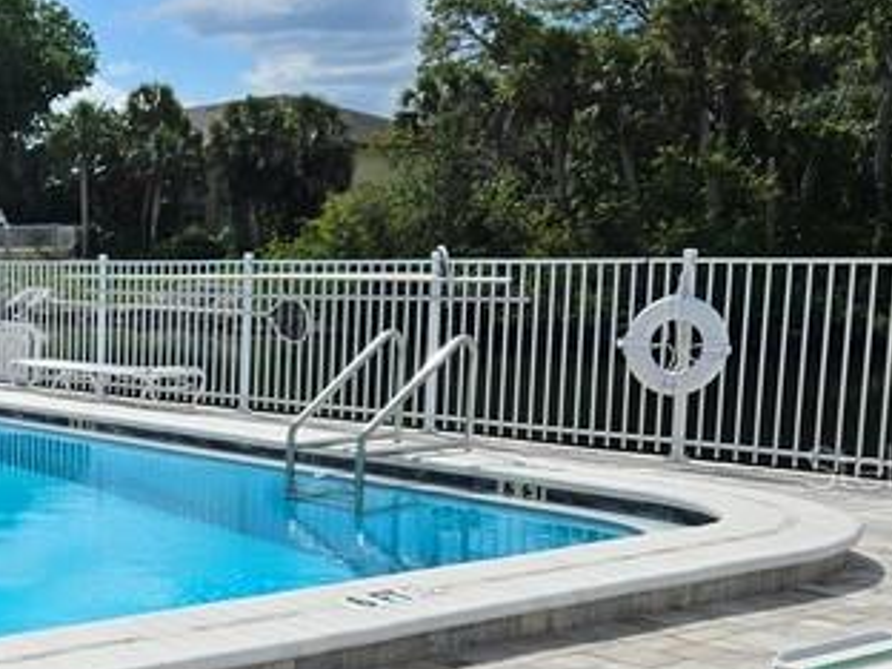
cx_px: -69
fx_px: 1520
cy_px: 466
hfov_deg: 29.7
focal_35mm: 59
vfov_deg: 24.6
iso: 25
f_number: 1.8
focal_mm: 5.4
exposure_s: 1/4692
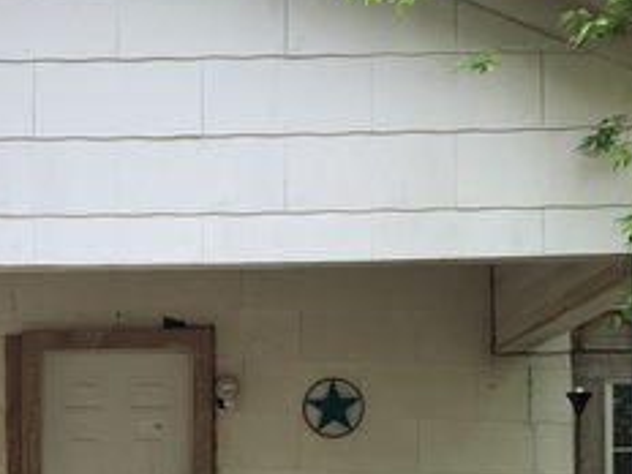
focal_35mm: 80
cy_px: 485
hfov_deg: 23.8
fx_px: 1461
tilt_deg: +0.3
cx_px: 65
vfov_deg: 17.9
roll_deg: +1.4
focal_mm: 3
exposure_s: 1/123
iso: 16
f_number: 1.8
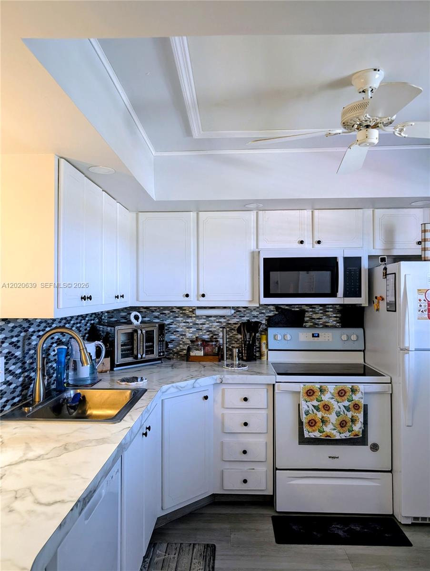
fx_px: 397
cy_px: 286
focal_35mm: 24
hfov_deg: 56.9
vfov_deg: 71.5
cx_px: 215
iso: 575
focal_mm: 6.9
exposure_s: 1/120
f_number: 1.68
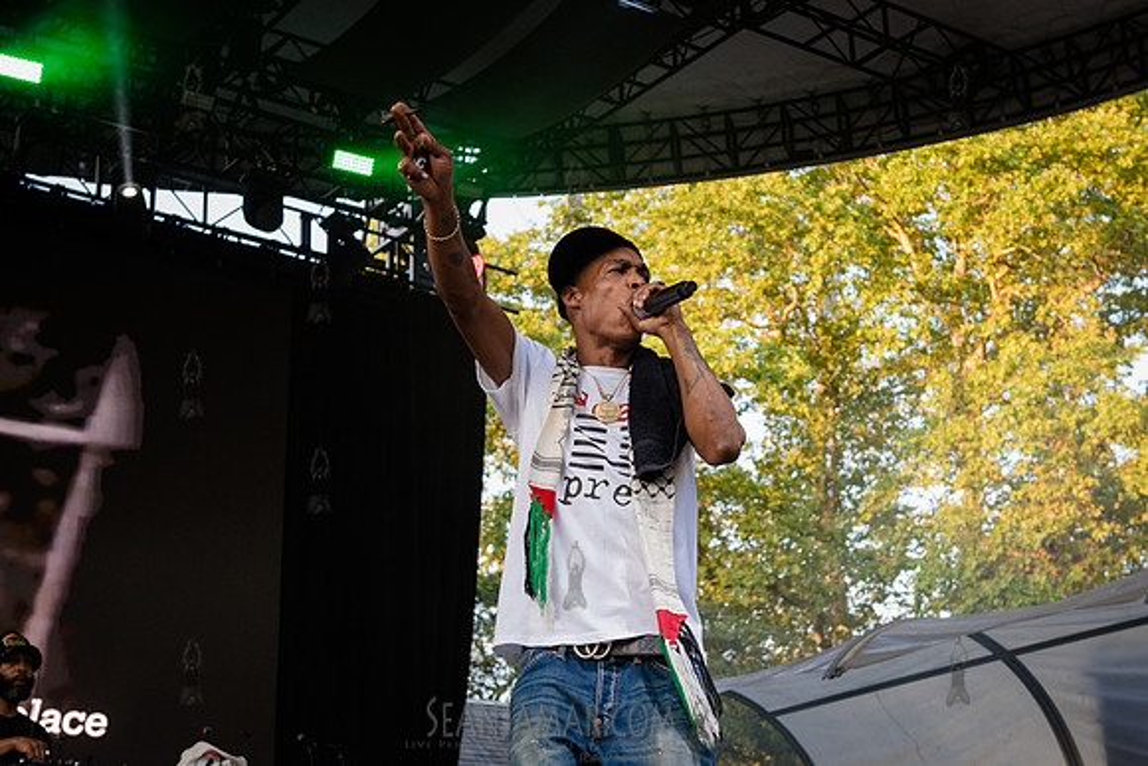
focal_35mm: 57
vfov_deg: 23.8
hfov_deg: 35.1
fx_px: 1815
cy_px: 383
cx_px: 602
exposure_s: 1/500
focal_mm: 44
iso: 2000
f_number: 4.5
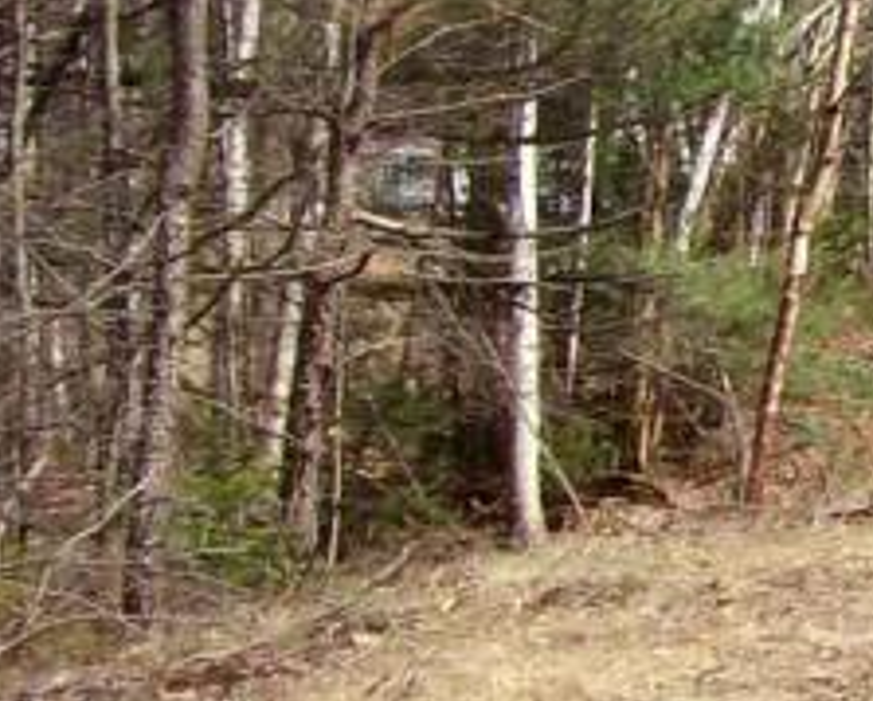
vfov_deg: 9.6
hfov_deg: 10.8
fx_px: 4165
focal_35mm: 161
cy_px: 149
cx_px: 1844
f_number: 4.8
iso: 80
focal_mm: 6
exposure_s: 1/495
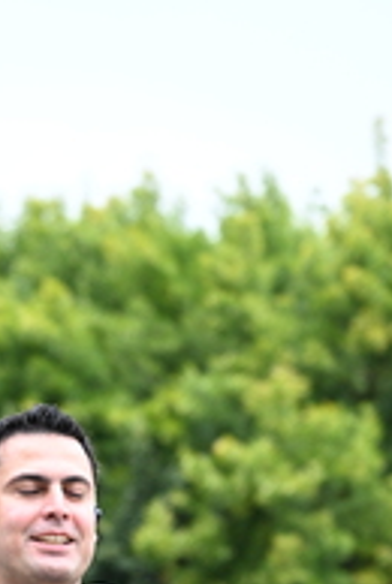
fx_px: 4329
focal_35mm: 266
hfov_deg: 5.2
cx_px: 26
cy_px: 801
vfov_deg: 7.6
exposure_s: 1/500
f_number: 4
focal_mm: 94
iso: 1600
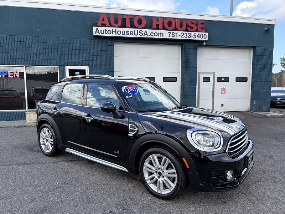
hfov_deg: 67.3
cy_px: 107
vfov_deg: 53.1
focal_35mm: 26
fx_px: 214
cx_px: 142
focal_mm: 5.96
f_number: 1.6
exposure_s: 1/840
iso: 50
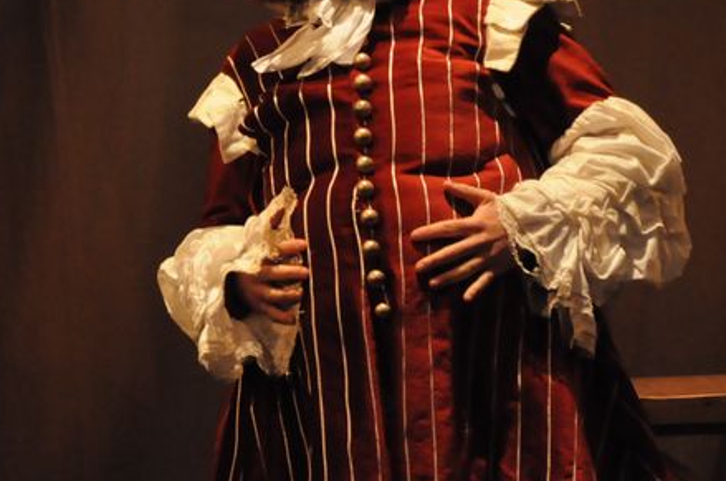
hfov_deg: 7.2
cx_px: 270
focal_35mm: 287
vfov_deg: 4.8
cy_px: 126
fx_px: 5775
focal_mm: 105
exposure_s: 1/60
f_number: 5.6
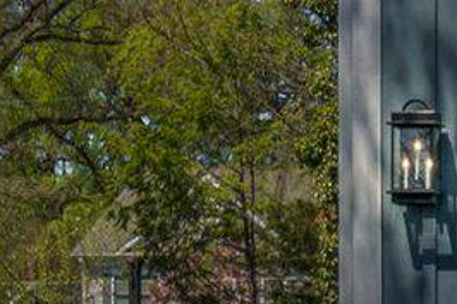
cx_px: 1677
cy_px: -243
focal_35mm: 256
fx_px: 3248
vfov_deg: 5.3
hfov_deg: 6.7
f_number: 13
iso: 250
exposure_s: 1/400
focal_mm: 34
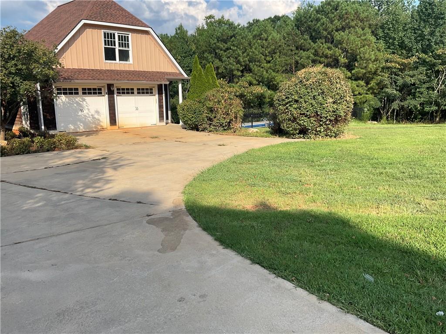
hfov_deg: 61.7
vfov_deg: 48.2
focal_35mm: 29
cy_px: 167
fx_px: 374
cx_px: 223
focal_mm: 3
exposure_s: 1/642
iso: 16
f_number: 1.8
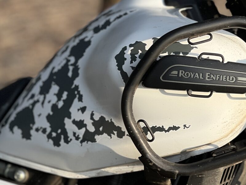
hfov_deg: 25.3
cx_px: 123
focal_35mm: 77
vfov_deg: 19.1
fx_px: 547
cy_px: 92
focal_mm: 9
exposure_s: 1/121
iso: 32
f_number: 2.8
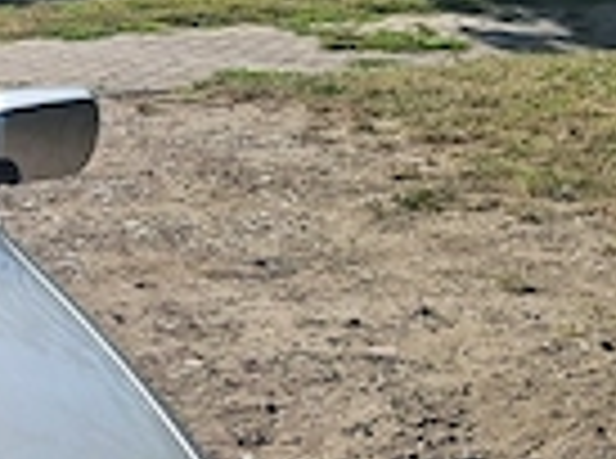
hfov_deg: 16.5
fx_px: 1793
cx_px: -472
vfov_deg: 14.5
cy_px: 360
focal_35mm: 101
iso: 40
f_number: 1.8
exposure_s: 1/6494
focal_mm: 5.54
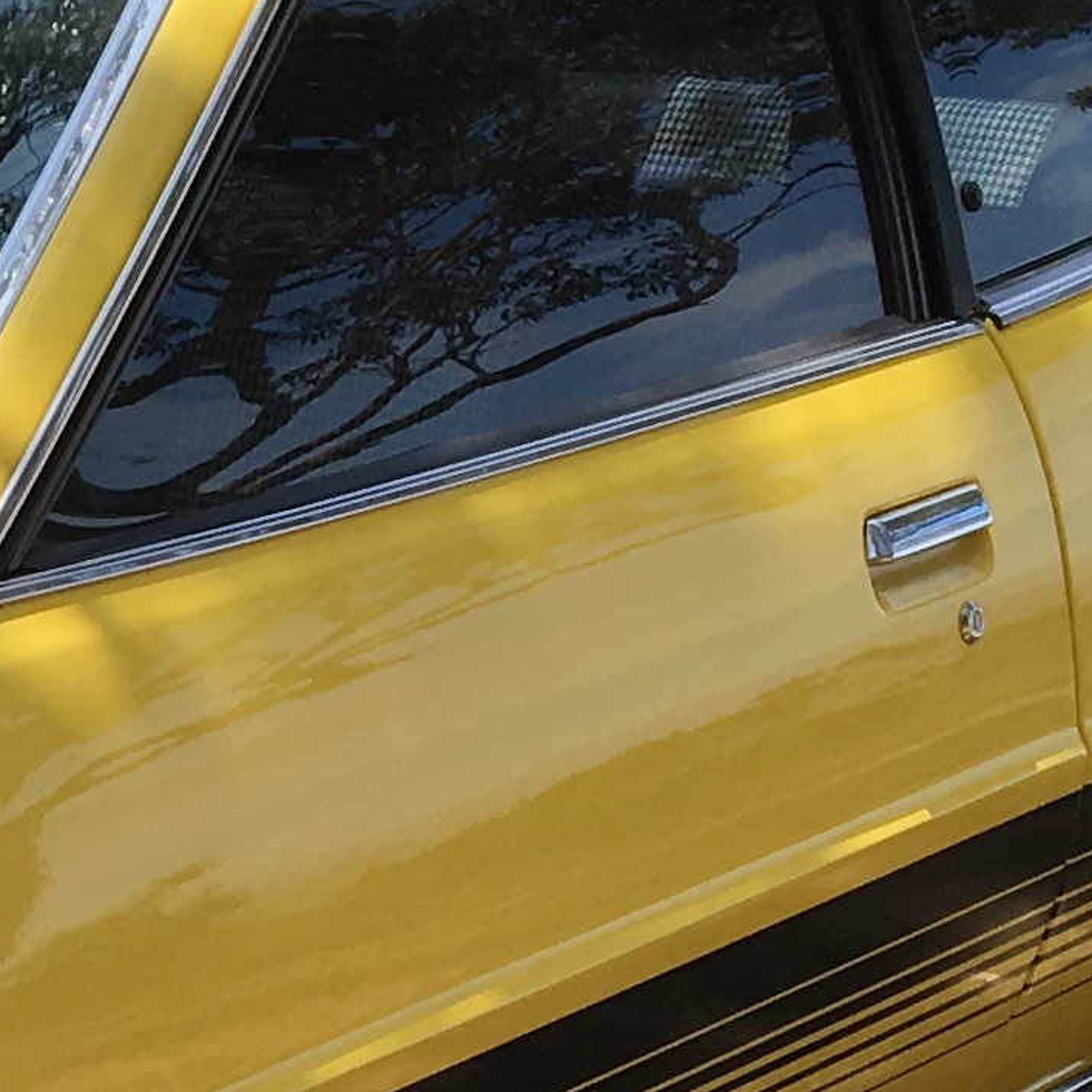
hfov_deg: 11.4
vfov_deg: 11.9
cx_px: -583
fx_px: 5211
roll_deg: -2.8
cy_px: 1007
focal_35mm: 146
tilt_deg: -13.3
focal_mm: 4.15
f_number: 2.2
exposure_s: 1/1026
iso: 25
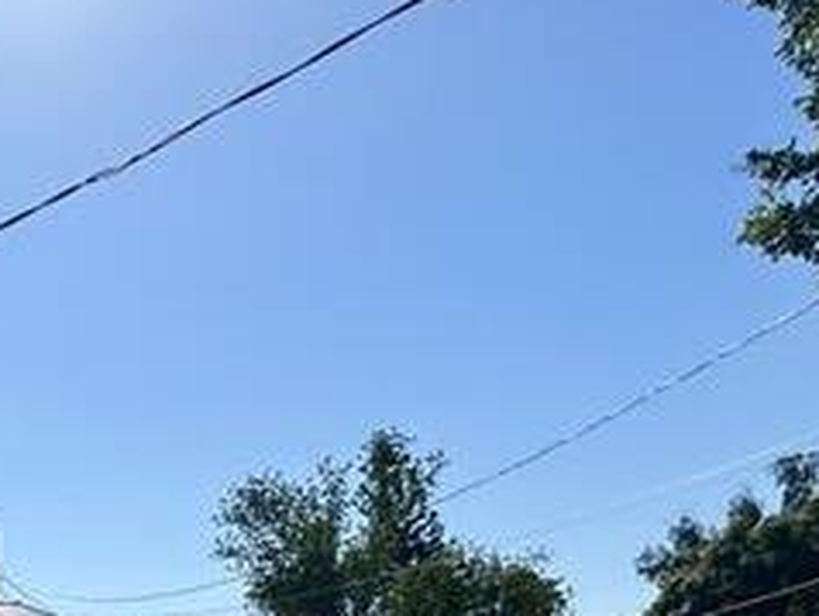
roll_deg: -0.6
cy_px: 957
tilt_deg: -12.4
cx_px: -382
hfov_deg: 28.2
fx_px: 1113
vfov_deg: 23.7
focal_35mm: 47
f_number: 2.2
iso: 50
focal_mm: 2.22
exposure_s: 1/2273
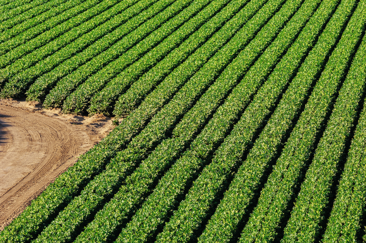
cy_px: 122
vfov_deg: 4.6
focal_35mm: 300
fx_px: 3046
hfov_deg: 6.9
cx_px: 183
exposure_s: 1/40
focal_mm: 200
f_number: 11
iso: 100
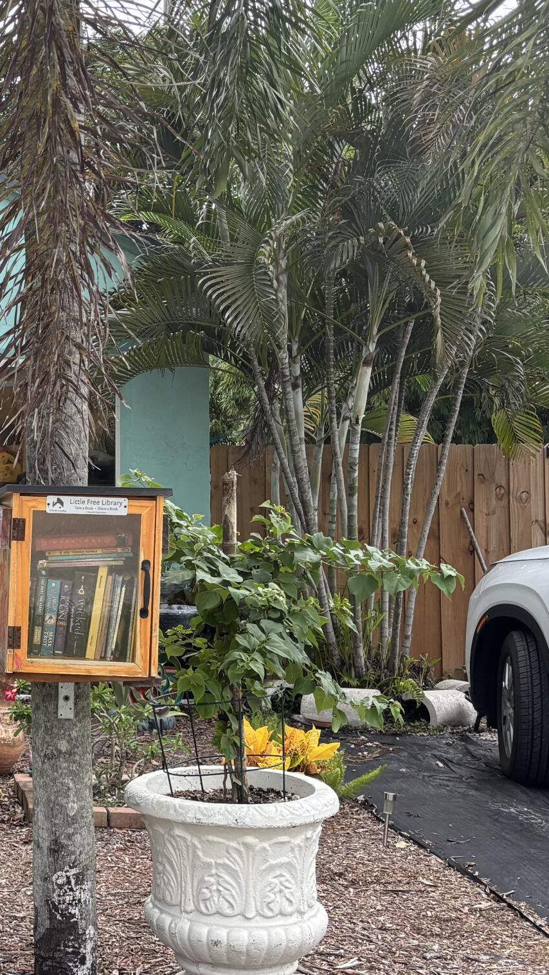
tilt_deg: +1.5
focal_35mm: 56
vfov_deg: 37.2
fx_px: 1448
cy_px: 462
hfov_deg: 19.7
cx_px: -166
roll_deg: +0.0
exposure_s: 1/65
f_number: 1.6
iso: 125
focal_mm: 5.96
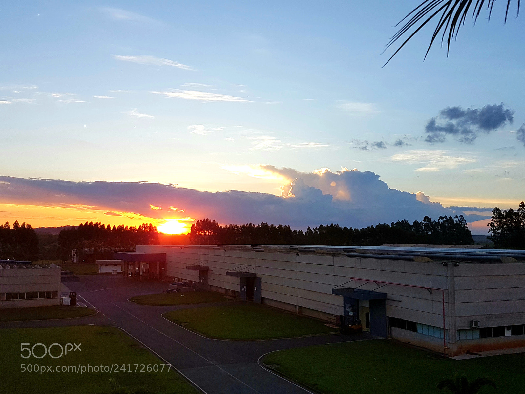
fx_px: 394
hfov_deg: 67.3
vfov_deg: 53.1
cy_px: 197
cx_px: 262
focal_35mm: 26
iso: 40
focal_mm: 4.2
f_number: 1.7
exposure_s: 1/754
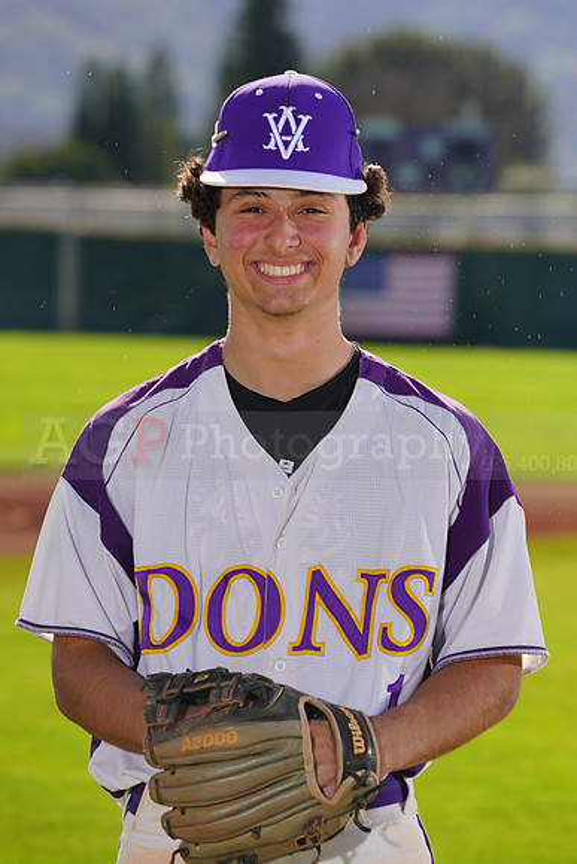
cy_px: 432
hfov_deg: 5.6
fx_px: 5862
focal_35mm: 244
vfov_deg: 8.4
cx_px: 288
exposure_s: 1/250
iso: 100
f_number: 9
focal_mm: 244
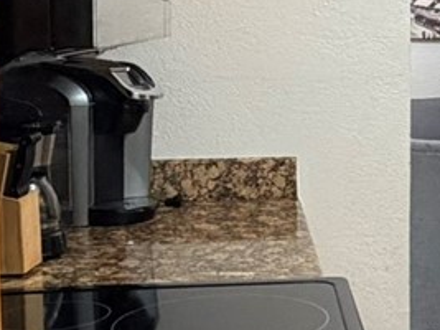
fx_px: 1067
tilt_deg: -7.1
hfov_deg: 21.6
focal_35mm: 84
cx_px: 531
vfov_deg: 17.6
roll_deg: +0.2
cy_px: 150
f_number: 2.2
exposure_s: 1/60
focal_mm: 2.22
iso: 400
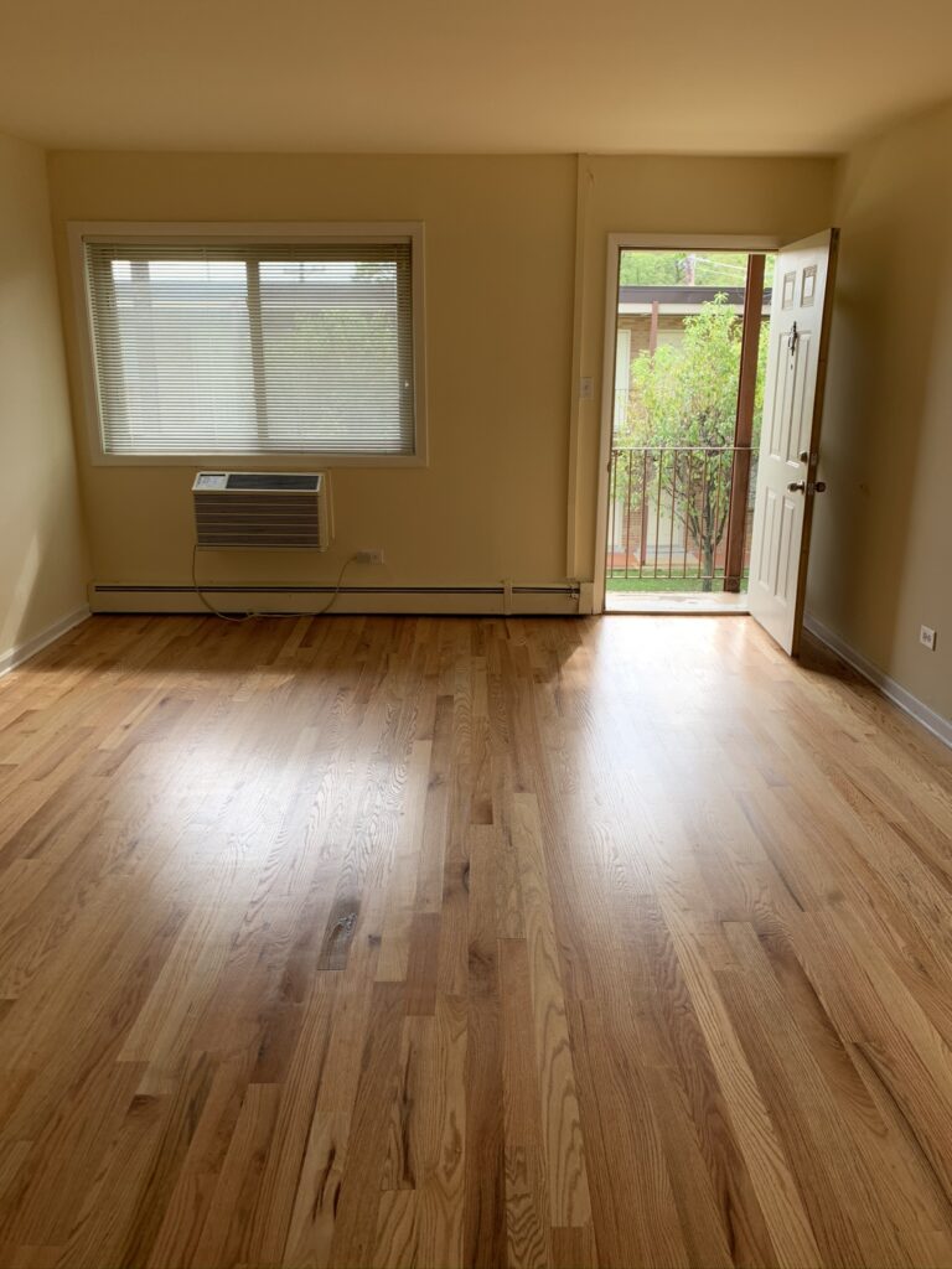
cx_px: 476
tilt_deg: -13.8
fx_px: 953
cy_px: 634
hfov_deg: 53.1
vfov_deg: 67.3
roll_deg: -0.9
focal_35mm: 26
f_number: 1.8
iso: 32
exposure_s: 1/121
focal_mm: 4.25
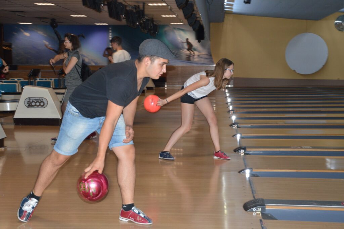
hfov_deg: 31.9
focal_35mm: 63
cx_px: 172
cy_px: 114
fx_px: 602
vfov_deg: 21.5
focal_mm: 42
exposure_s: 1/60
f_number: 4.8
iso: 800
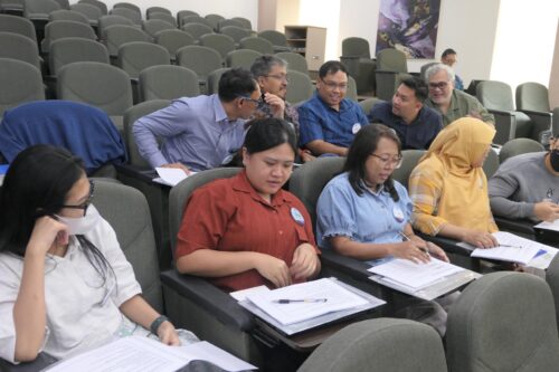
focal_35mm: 35
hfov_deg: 54.5
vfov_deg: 37.8
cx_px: 280
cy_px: 186
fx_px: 543
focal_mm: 12.8
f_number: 2.8
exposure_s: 1/80
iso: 1000
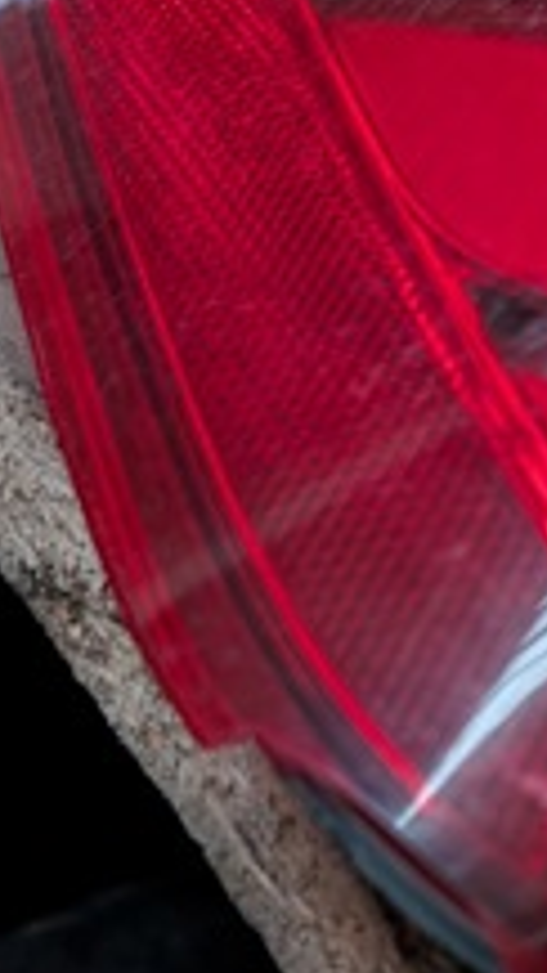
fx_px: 1496
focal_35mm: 58
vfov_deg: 35.5
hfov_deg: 19.7
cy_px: 691
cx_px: 625
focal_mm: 6.9
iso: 278
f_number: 1.68
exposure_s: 1/66.3
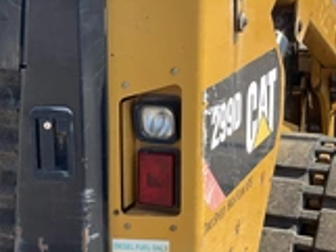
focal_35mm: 72
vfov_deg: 20.4
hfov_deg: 25.3
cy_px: 148
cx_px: -25
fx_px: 699
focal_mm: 3
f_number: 1.8
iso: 25
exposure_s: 1/580
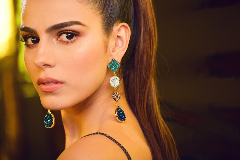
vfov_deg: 6.9
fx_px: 1333
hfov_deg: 10.3
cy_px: 80
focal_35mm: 200
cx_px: 120
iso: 320
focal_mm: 200
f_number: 5
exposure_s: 1/250
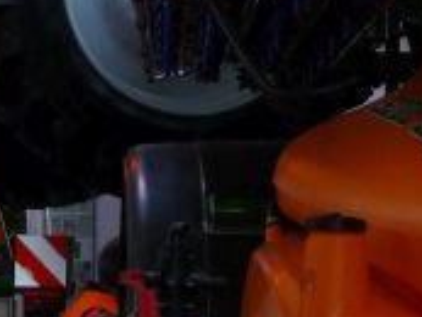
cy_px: 95
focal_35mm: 185
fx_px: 2257
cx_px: -307
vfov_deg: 8.0
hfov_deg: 10.2
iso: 200
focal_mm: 6.7
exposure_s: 1/30
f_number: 3.9
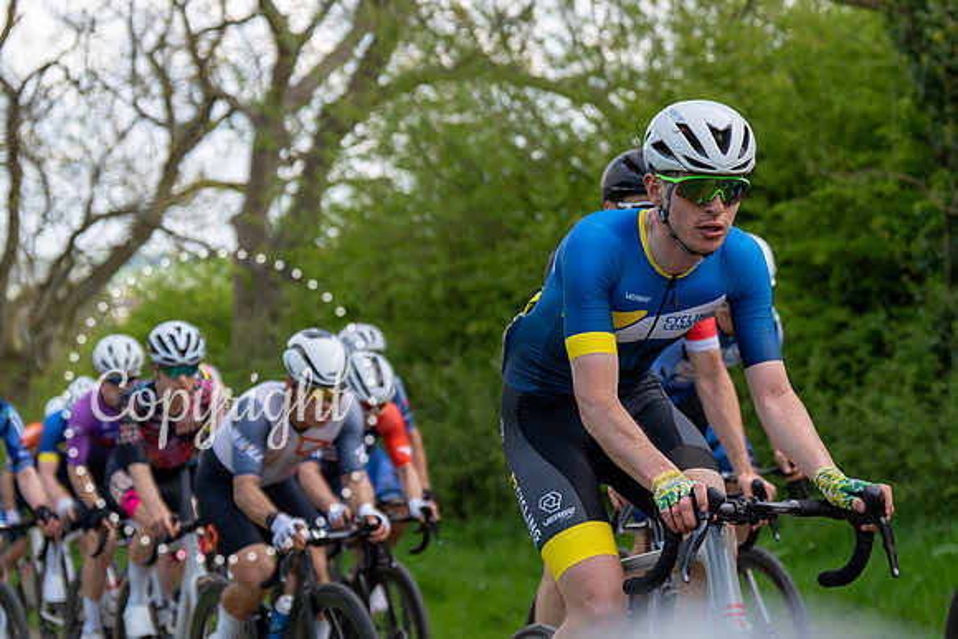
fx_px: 2700
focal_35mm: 101
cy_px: 176
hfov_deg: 20.0
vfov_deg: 13.5
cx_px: 694
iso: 200
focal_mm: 70
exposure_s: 1/1000
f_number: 3.5
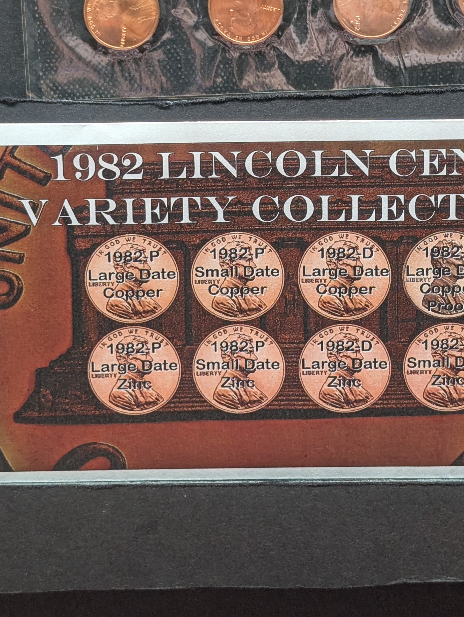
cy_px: 175
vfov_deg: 23.1
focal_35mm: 84
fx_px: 1498
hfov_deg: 17.6
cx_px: 298
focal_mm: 6.9
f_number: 1.68
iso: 50
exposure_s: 1/32.4
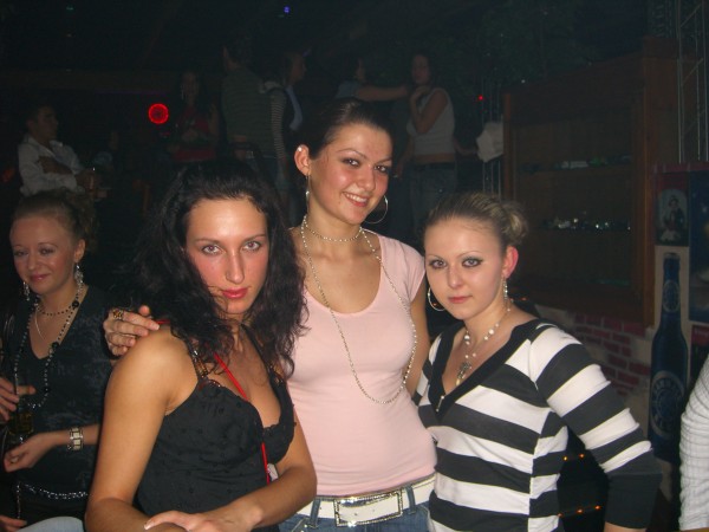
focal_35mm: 38
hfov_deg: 49.0
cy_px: 266
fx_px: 778
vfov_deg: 37.7
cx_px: 354
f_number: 2.8
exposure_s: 1/60
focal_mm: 7.9
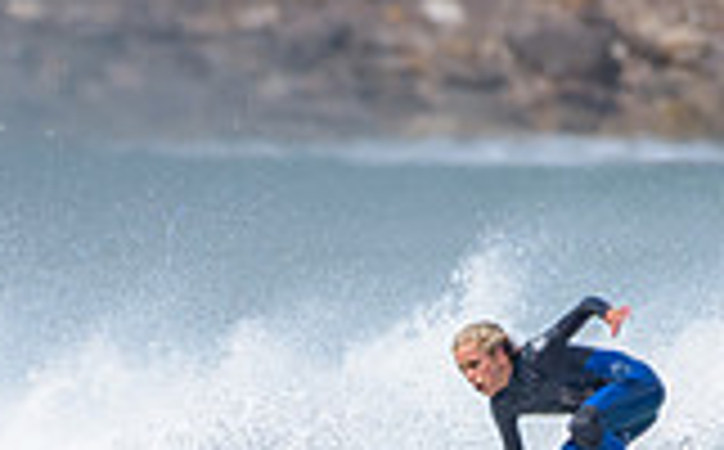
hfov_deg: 0.9
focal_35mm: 2253
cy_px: 481
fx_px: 44377
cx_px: 23
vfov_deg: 0.6
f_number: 5.6
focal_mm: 500
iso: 140
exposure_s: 1/2000
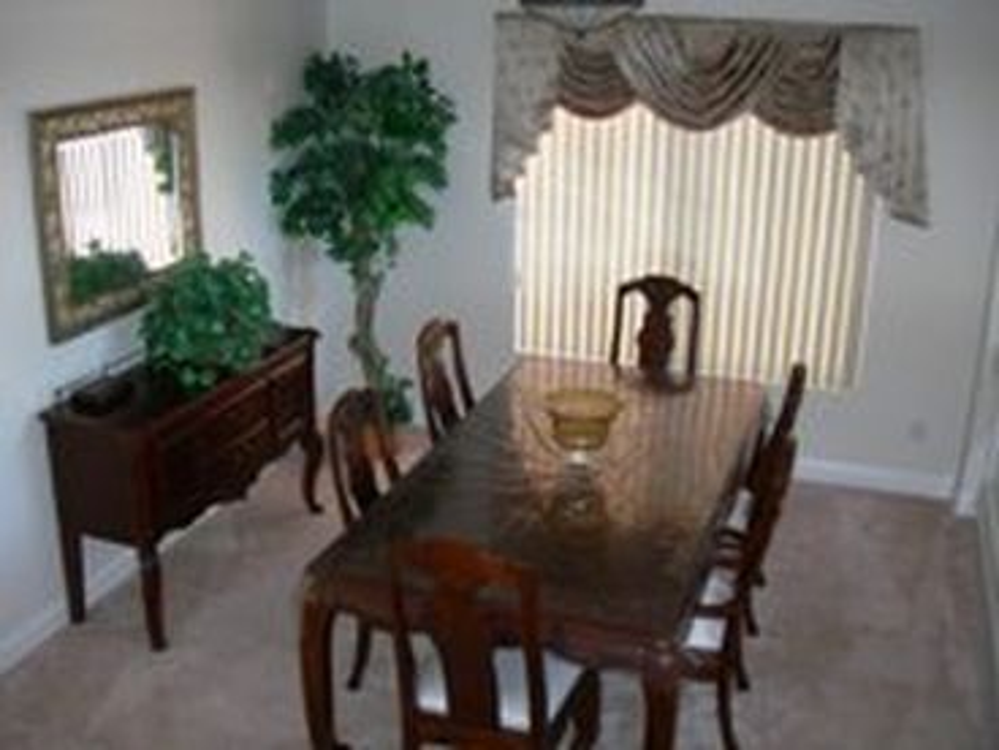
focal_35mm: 38
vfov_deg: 37.7
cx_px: 500
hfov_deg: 49.0
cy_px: 375
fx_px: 1097
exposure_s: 1/60.1
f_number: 2.8
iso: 104
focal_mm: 7.8
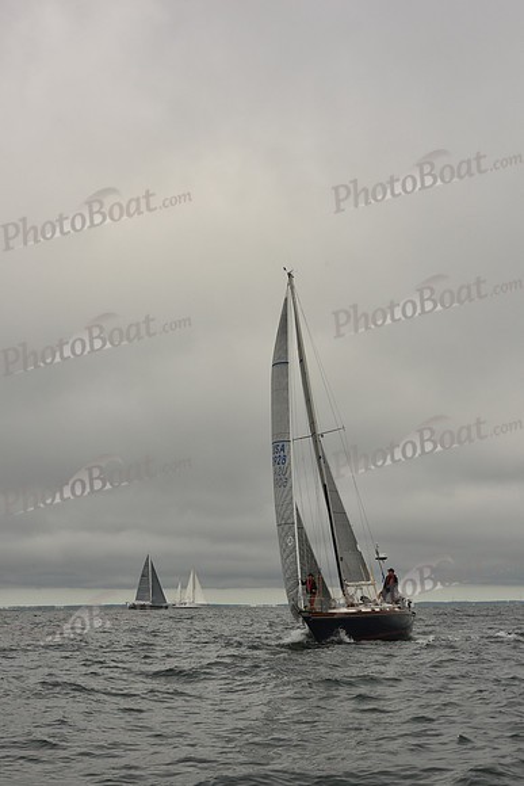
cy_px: 393
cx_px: 262
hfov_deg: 18.2
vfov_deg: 27.0
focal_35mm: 75
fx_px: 1636
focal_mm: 75
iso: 320
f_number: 10
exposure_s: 1/800
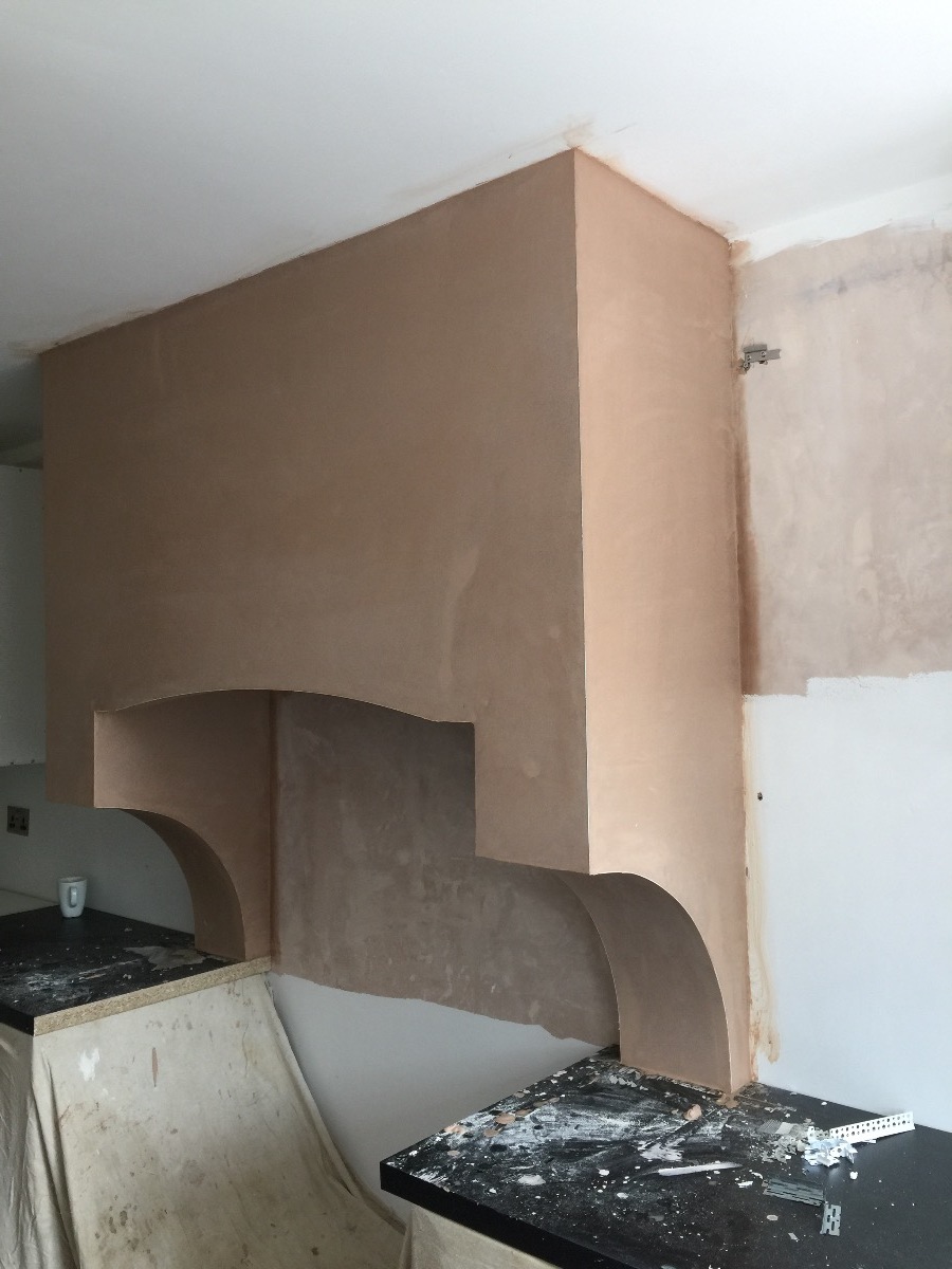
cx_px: 476
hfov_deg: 48.2
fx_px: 1063
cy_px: 634
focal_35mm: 29
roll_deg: +0.0
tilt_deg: +2.6
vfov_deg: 61.7
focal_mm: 4.15
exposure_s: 1/33
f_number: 2.2
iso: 32
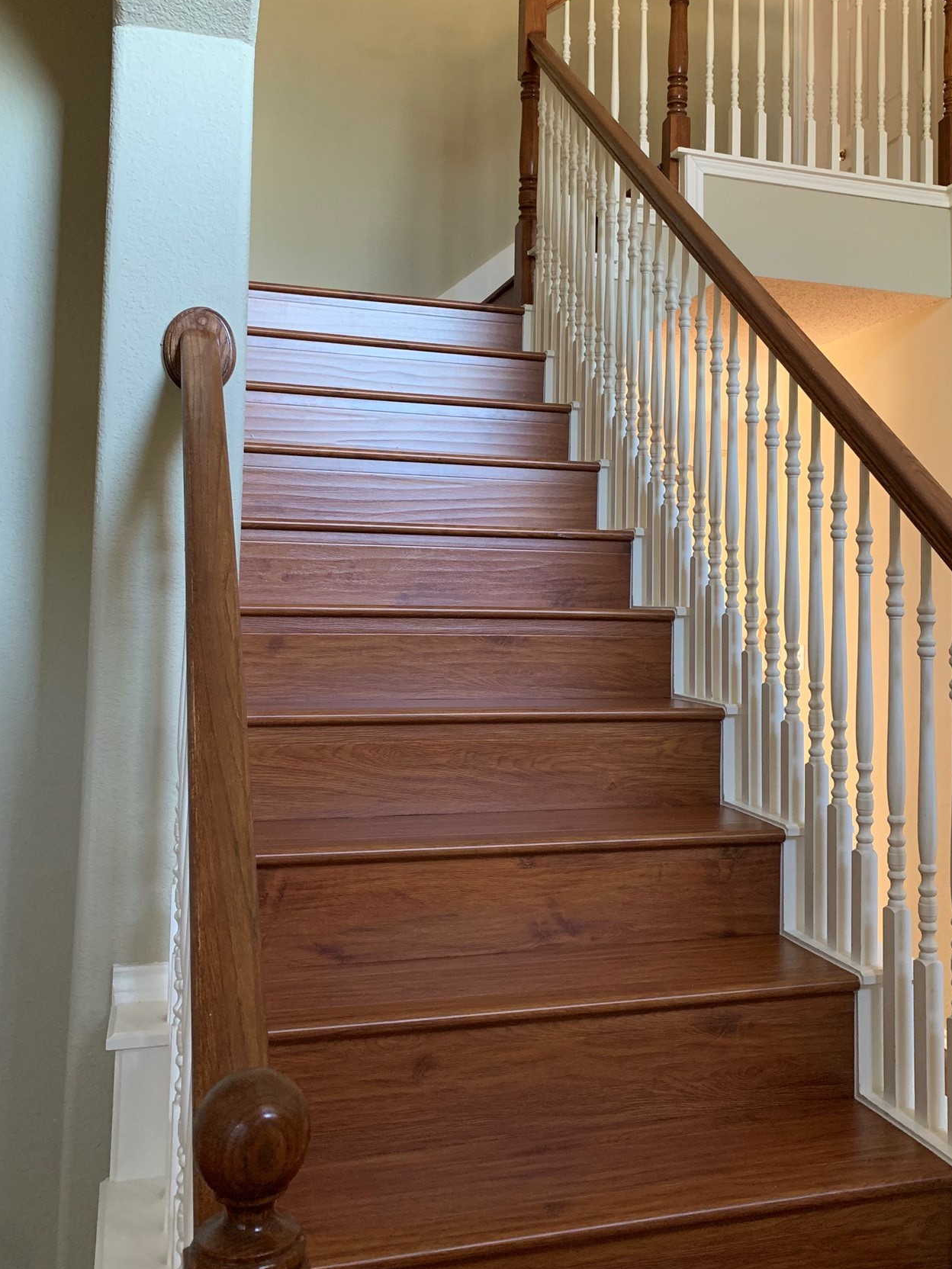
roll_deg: -1.3
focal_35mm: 32
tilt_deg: +5.3
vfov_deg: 56.5
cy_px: 527
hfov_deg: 44.1
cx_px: 536
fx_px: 1173
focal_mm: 4.25
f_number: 1.8
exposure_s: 1/60
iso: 250
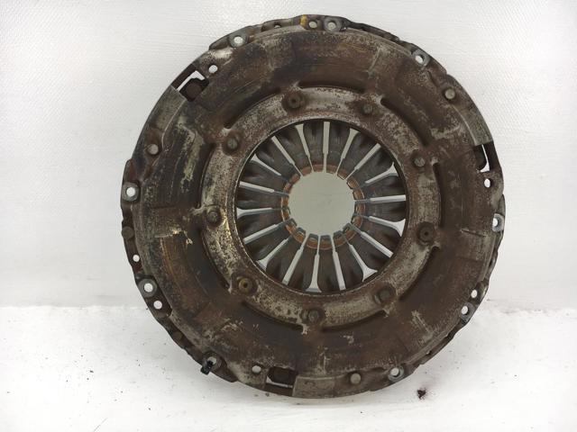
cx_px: 288
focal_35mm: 29
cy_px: 216
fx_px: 483
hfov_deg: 61.7
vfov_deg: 48.2
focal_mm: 4.15
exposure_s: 1/193
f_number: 2.2
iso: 25
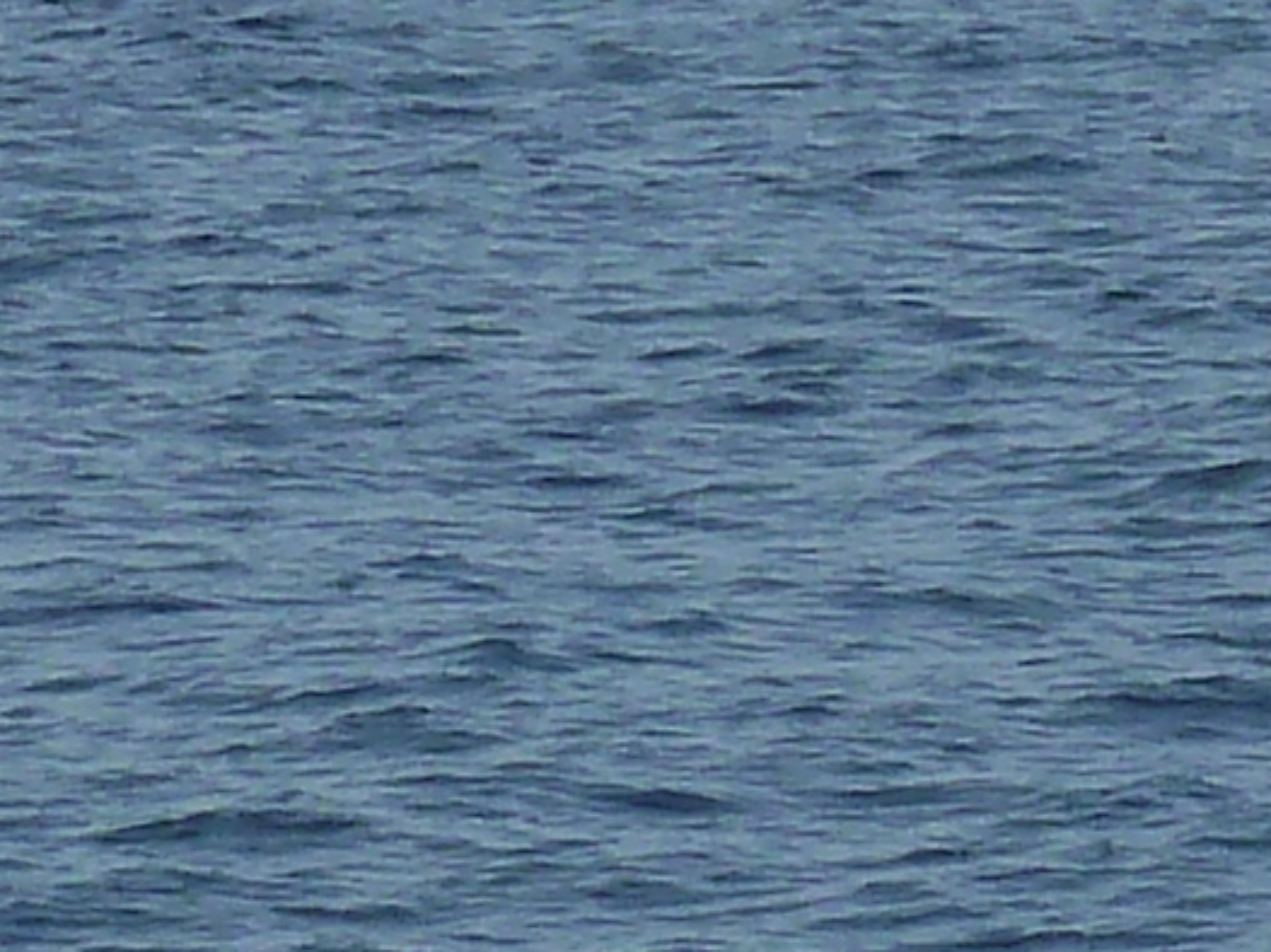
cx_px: 1063
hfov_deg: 4.4
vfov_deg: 3.3
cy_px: -776
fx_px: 16478
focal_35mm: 449
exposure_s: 1/640
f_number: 5.6
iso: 125
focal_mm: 9.7
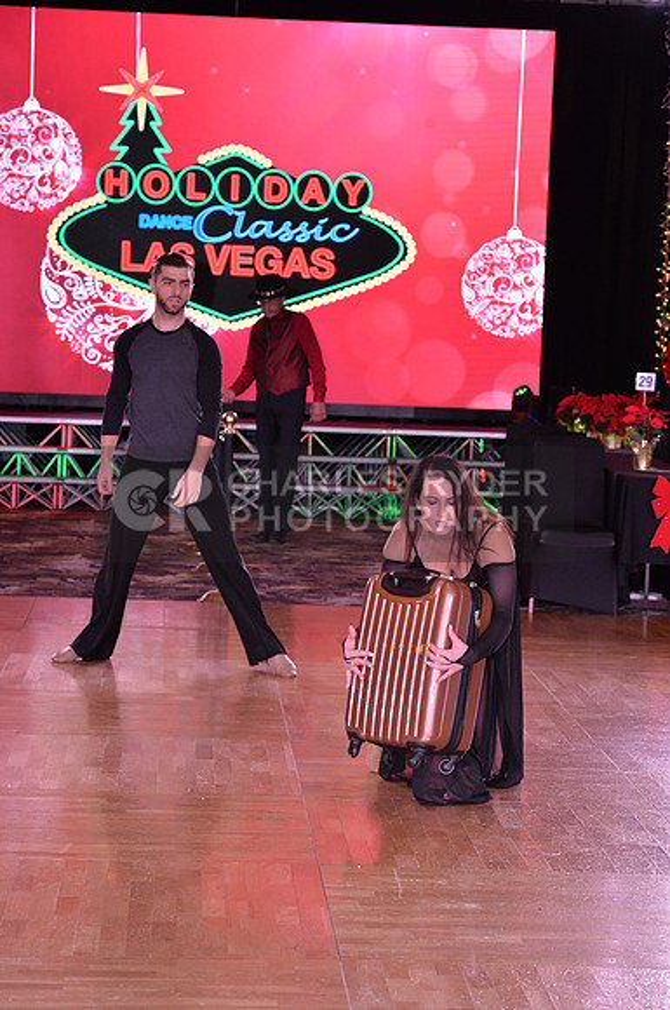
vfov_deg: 19.5
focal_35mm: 105
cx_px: 335
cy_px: 505
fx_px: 2940
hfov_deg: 13.0
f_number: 6.3
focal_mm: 105
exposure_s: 1/250
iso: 2000
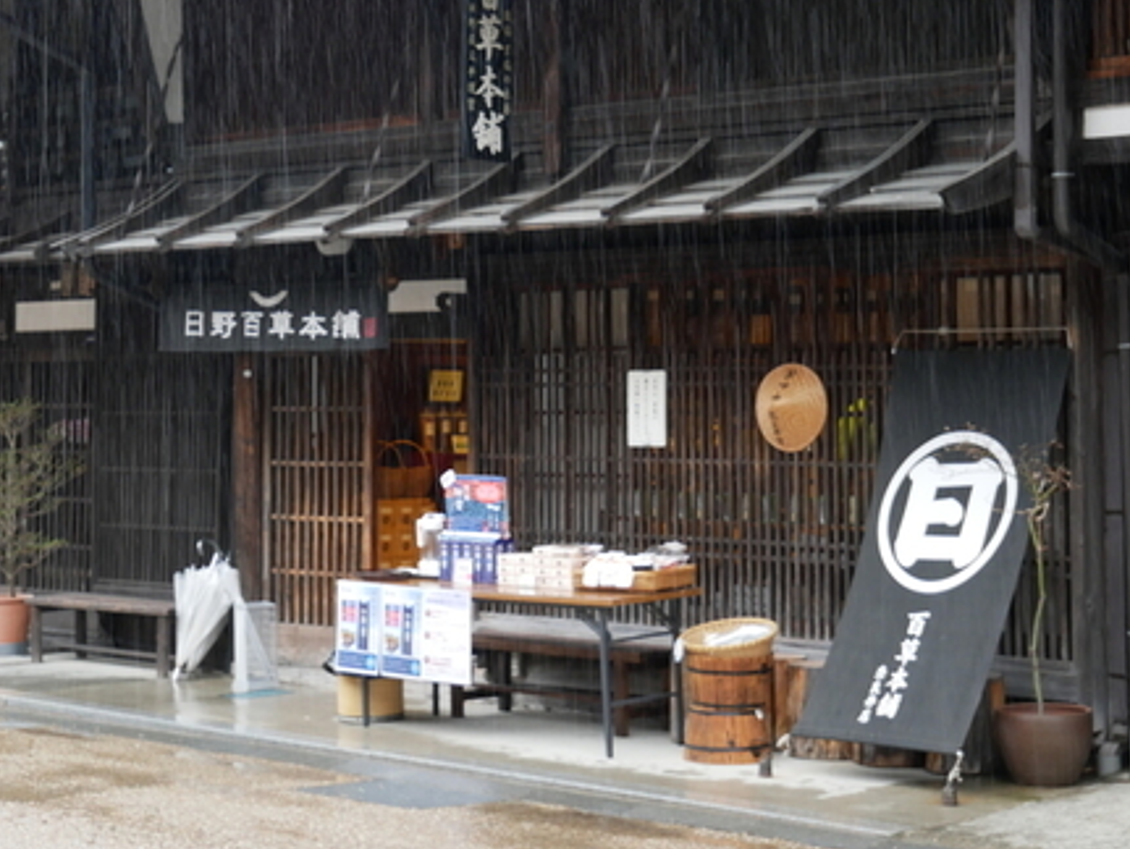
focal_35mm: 78
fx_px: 2548
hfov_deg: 25.0
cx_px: 467
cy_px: 303
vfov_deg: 18.9
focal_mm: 28
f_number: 4.7
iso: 500
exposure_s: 1/60
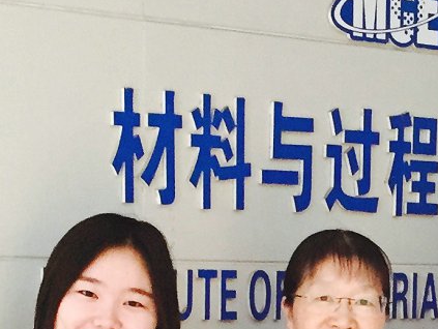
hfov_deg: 14.2
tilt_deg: -6.7
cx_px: 422
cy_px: 516
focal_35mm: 137
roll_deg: -2.3
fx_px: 1735
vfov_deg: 10.4
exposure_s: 1/33
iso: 200
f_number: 2.2
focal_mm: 4.15
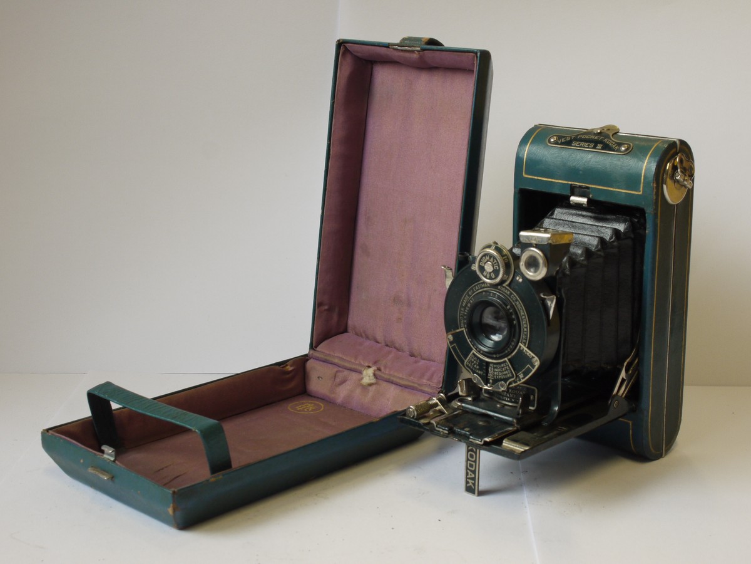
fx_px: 1302
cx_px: 376
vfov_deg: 24.4
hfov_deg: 32.2
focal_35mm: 60
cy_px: 282
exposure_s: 1/25
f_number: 11
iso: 400
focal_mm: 30
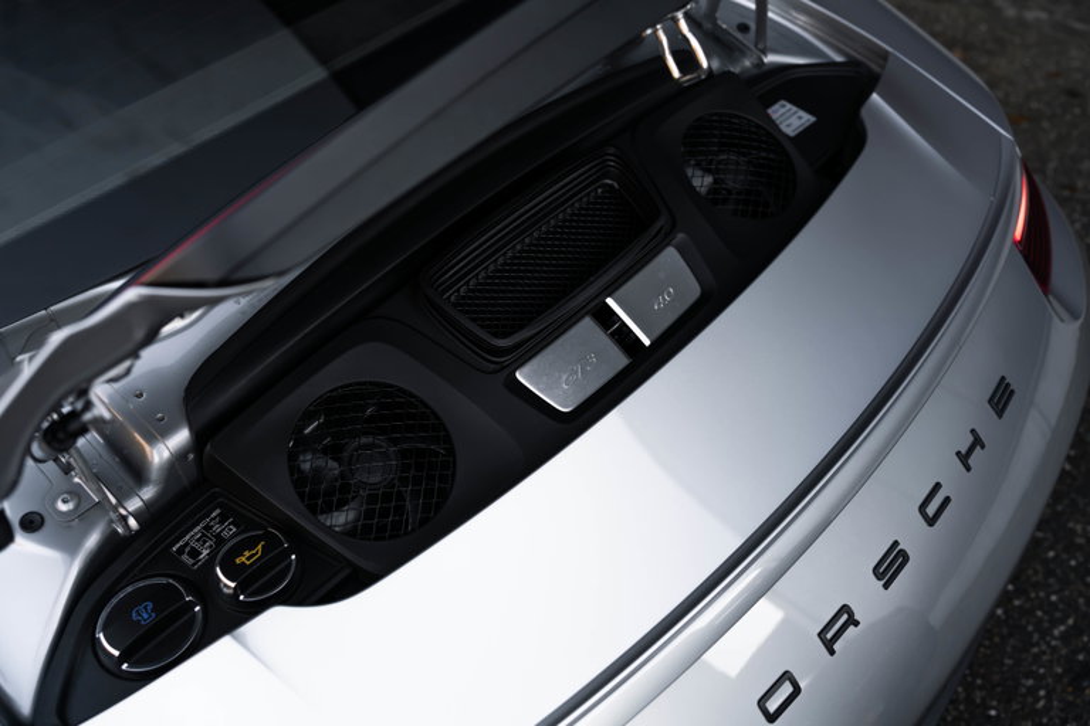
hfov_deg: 54.4
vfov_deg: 37.9
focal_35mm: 35
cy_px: 363
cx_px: 545
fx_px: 1060
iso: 250
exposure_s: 1/125
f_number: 3.2
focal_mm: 35
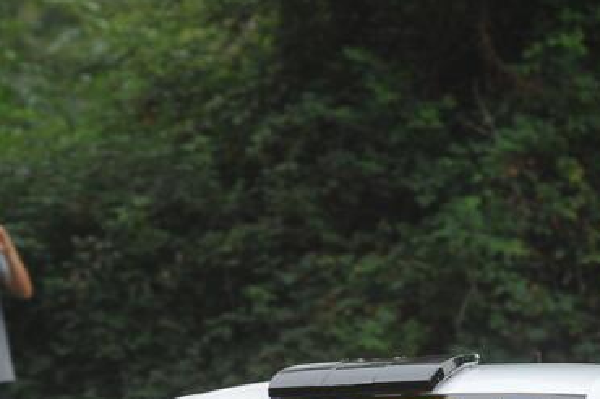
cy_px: 435
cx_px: 349
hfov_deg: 4.4
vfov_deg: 2.9
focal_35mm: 470
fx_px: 7826
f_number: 5.6
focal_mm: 145
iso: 400
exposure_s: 1/640
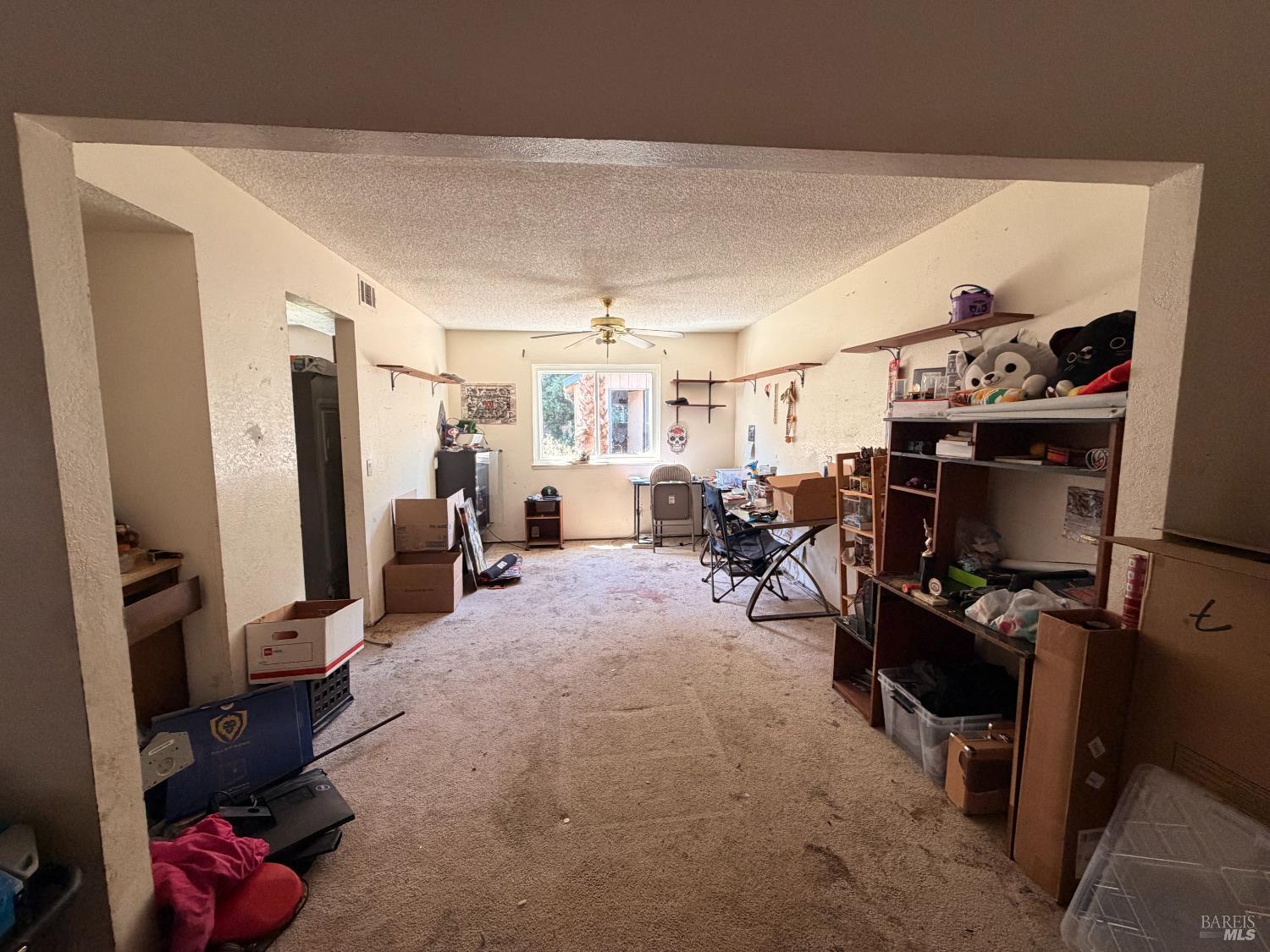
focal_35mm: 14
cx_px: 635
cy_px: 476
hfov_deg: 102.1
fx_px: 514
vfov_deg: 85.7
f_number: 2.2
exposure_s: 1/108
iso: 320
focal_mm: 2.22
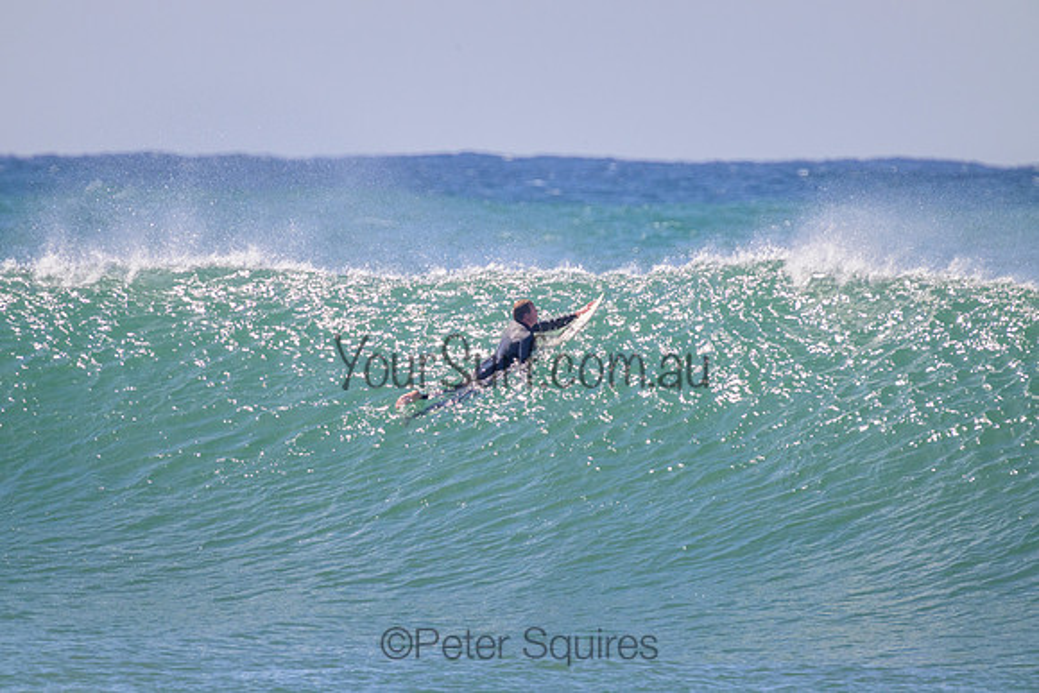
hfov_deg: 2.6
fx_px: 23093
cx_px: 520
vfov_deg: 1.7
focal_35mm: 800
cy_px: 346
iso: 1250
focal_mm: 800
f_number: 11
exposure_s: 1/2000
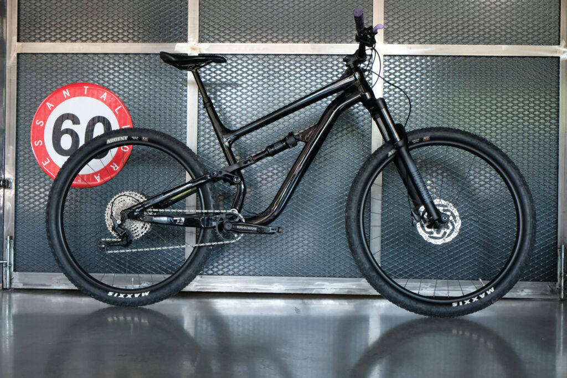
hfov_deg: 45.4
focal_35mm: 43
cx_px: 284
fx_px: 677
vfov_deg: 31.2
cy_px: 189
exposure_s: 1/70
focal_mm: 28.9
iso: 3200
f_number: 6.4
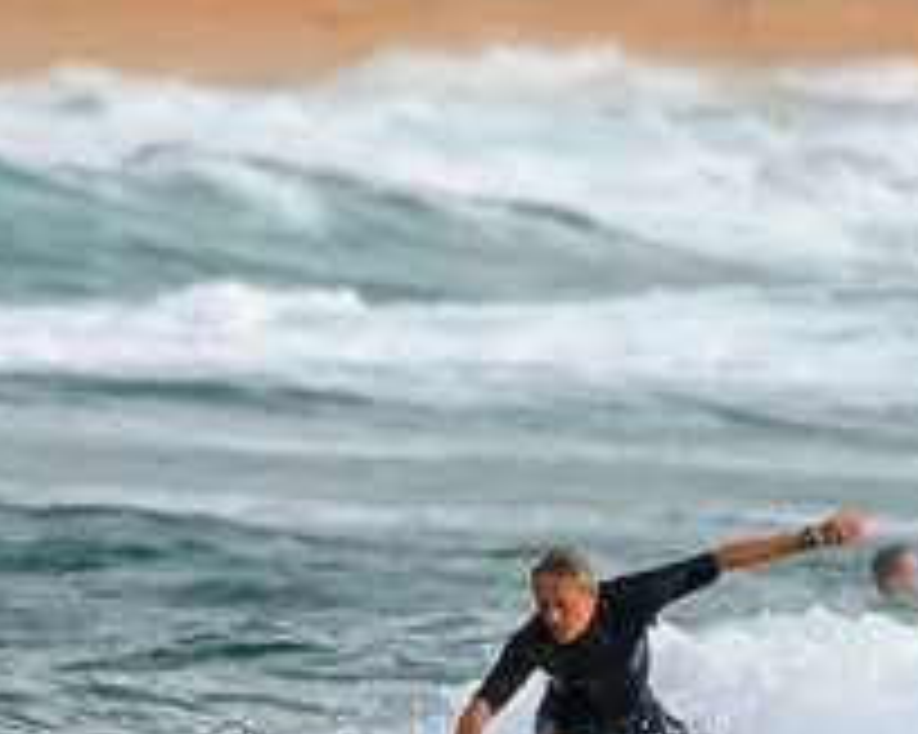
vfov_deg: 0.5
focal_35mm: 2854
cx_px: 501
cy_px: 875
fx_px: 77504
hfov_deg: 0.7
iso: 5000
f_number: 11
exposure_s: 1/4000
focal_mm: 1000
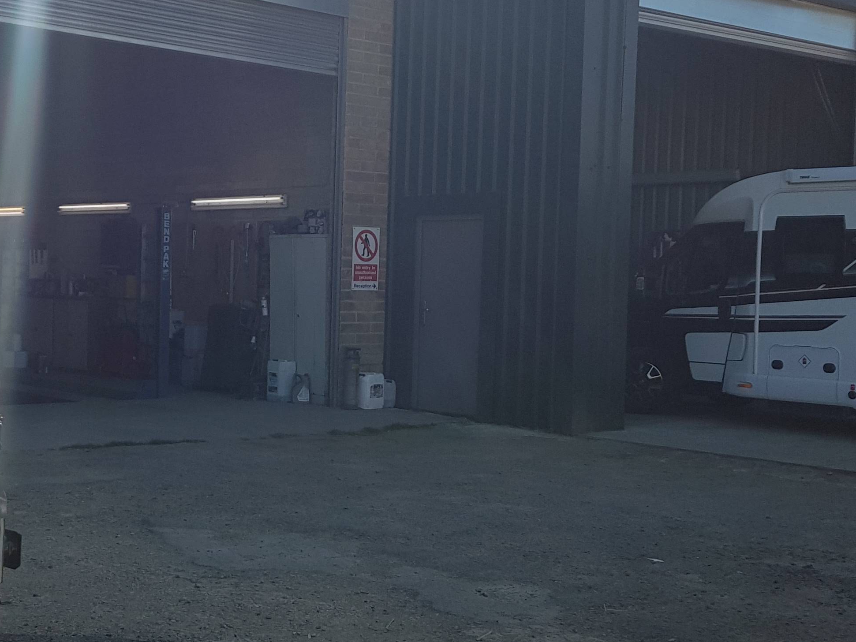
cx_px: 257
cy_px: 362
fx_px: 1335
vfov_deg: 27.0
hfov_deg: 35.0
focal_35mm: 54
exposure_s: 1/2208
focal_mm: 4.2
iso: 40
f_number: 1.7
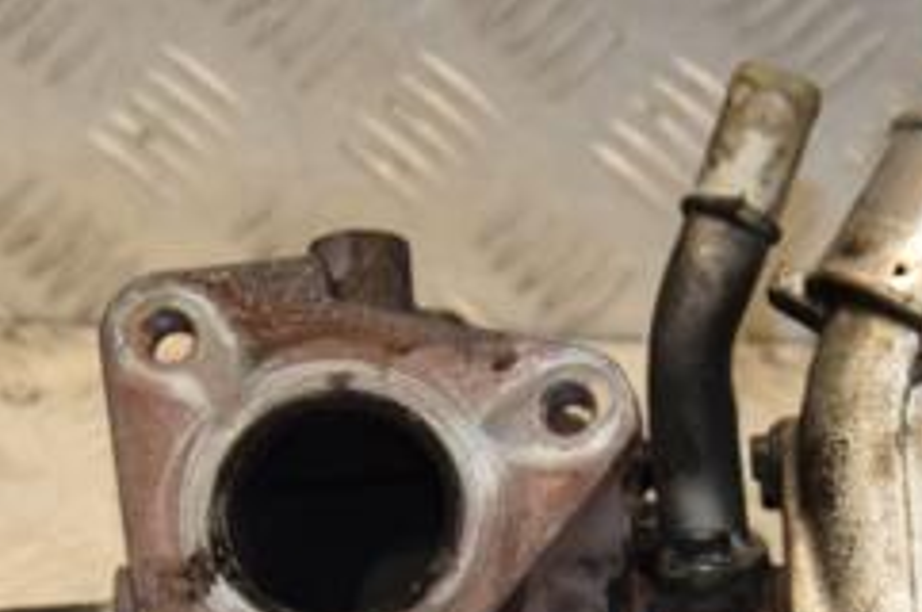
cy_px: 700
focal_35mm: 187
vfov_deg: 7.3
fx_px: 4783
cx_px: 715
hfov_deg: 11.0
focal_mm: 50
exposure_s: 1/200
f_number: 6.3
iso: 800
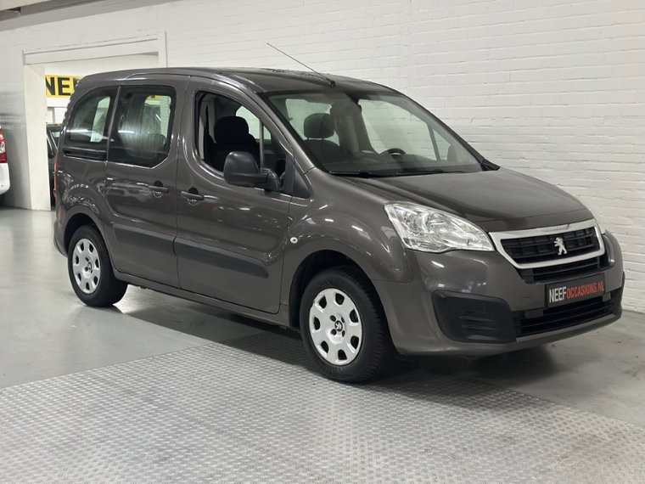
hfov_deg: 39.7
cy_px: 242
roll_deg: +0.4
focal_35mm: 48
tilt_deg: -7.9
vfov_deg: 30.3
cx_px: 322
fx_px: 894
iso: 320
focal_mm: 6.86
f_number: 1.78
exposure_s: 1/50
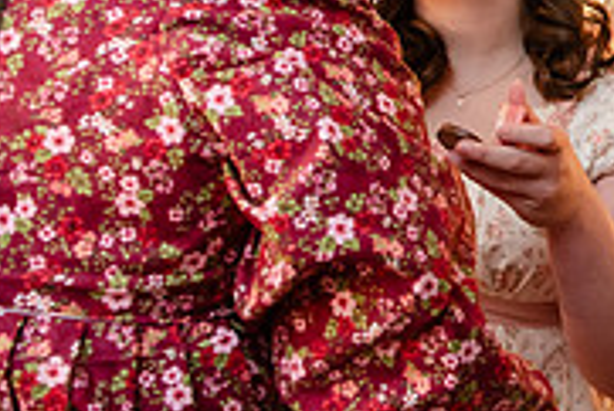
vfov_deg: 17.1
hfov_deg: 23.3
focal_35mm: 77
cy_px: -56
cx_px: 794
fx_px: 1314
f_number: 4
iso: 1000
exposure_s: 1/60
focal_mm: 24
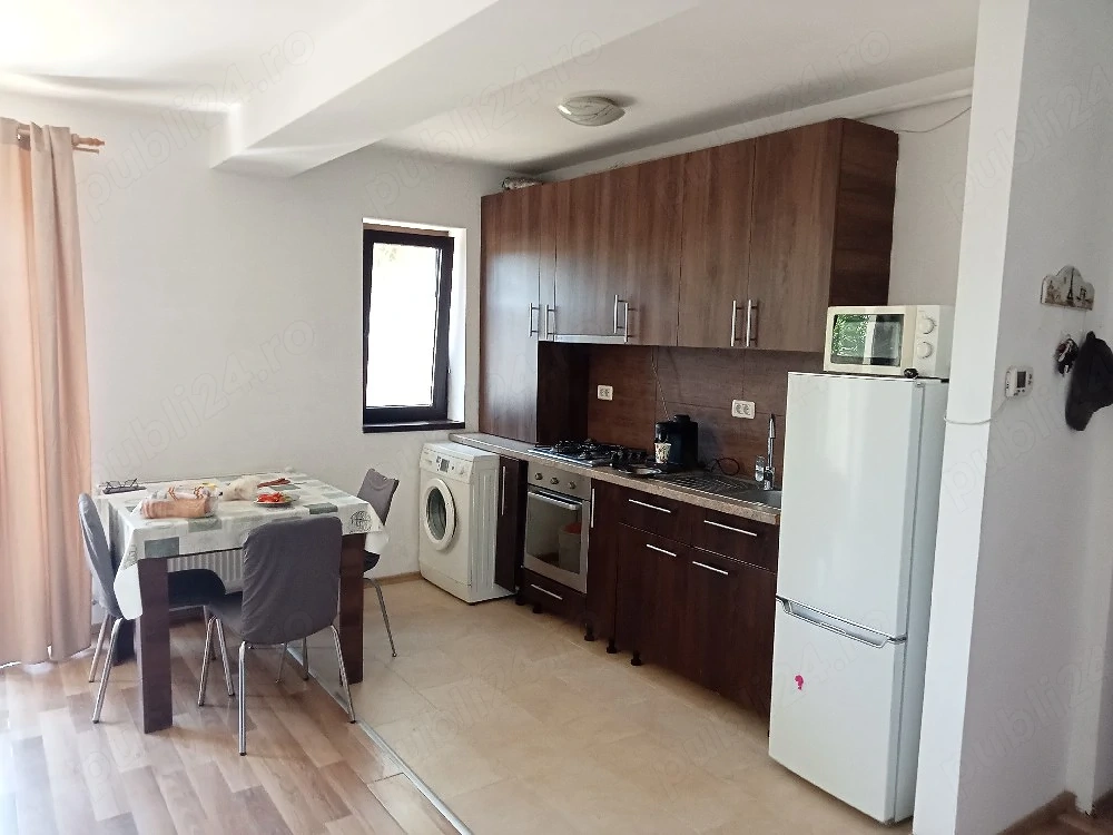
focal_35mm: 28
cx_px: 556
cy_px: 418
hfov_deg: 63.4
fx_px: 900
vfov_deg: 49.7
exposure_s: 1/33.3
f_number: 2.2
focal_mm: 3.46
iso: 220
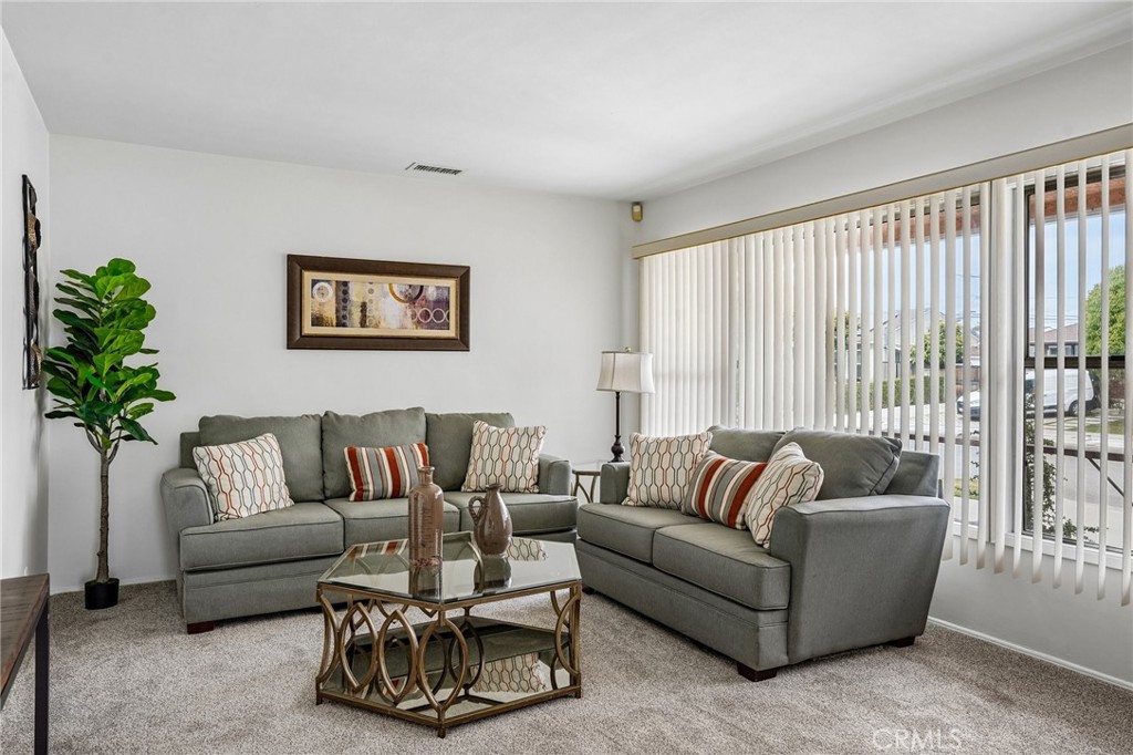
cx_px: 566
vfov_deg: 53.1
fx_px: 755
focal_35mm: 24
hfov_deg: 73.8
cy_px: 378
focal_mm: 24
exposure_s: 1/20
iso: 400
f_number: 8
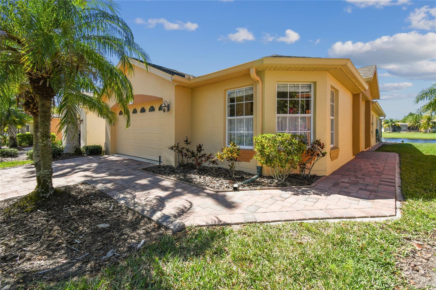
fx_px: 182
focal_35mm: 15
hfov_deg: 100.4
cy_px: 145
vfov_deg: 77.3
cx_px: 218
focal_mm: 10
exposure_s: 1/500
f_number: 7.1
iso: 100
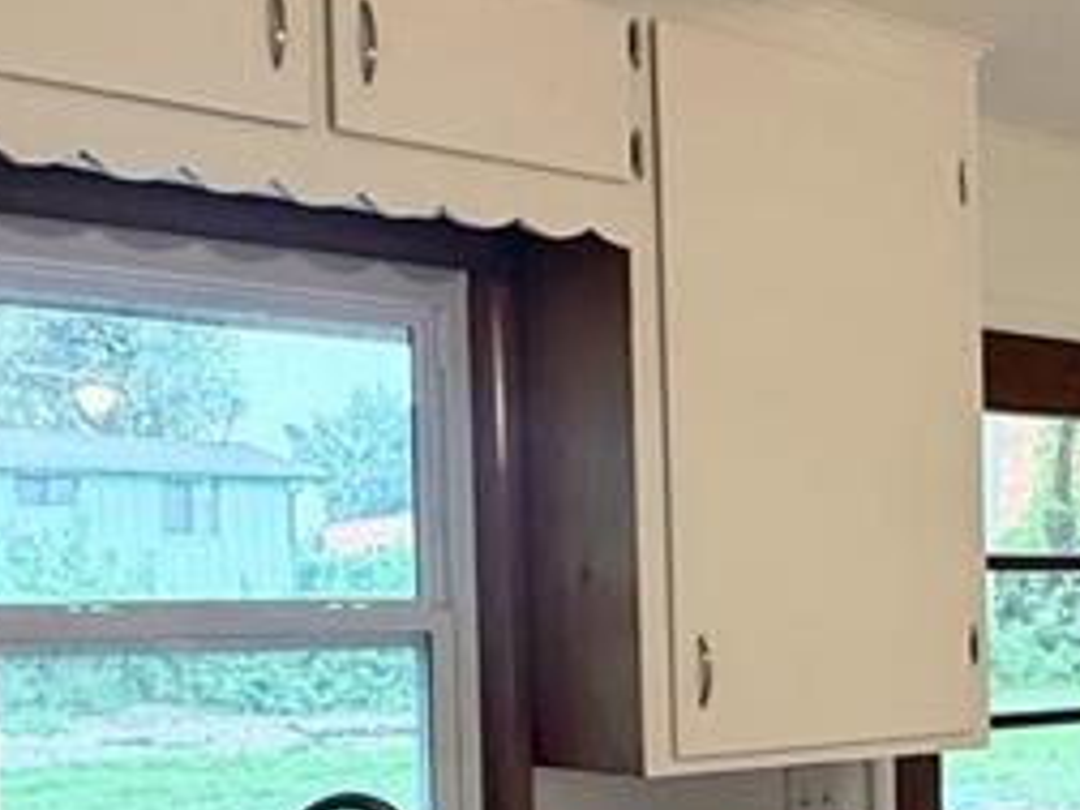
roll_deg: +1.4
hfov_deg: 32.0
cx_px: 994
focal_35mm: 57
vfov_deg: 25.2
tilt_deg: -1.2
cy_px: 664
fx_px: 1778
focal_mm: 2.22
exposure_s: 1/120
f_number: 2.2
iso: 400
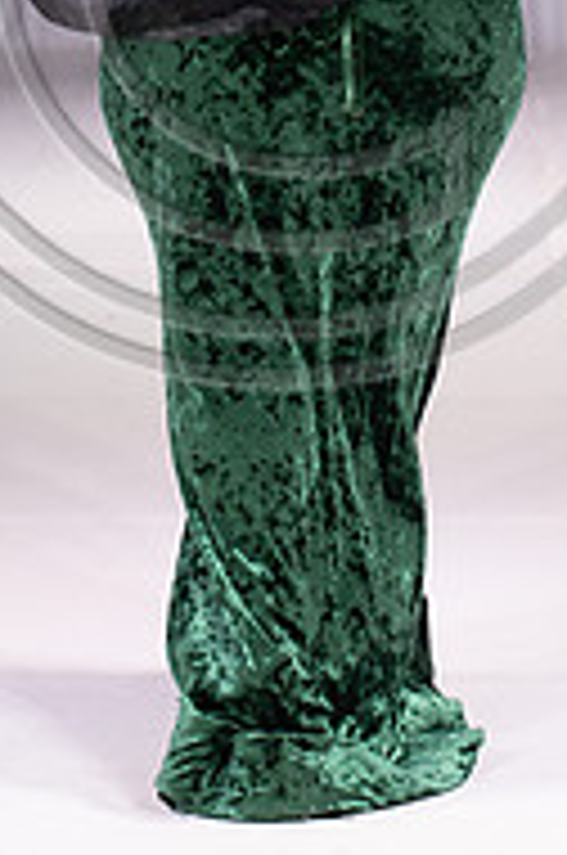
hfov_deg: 6.3
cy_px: -68
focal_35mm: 218
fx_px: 5169
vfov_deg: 9.4
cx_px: 277
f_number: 5.6
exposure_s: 1/400
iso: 2000
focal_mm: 92
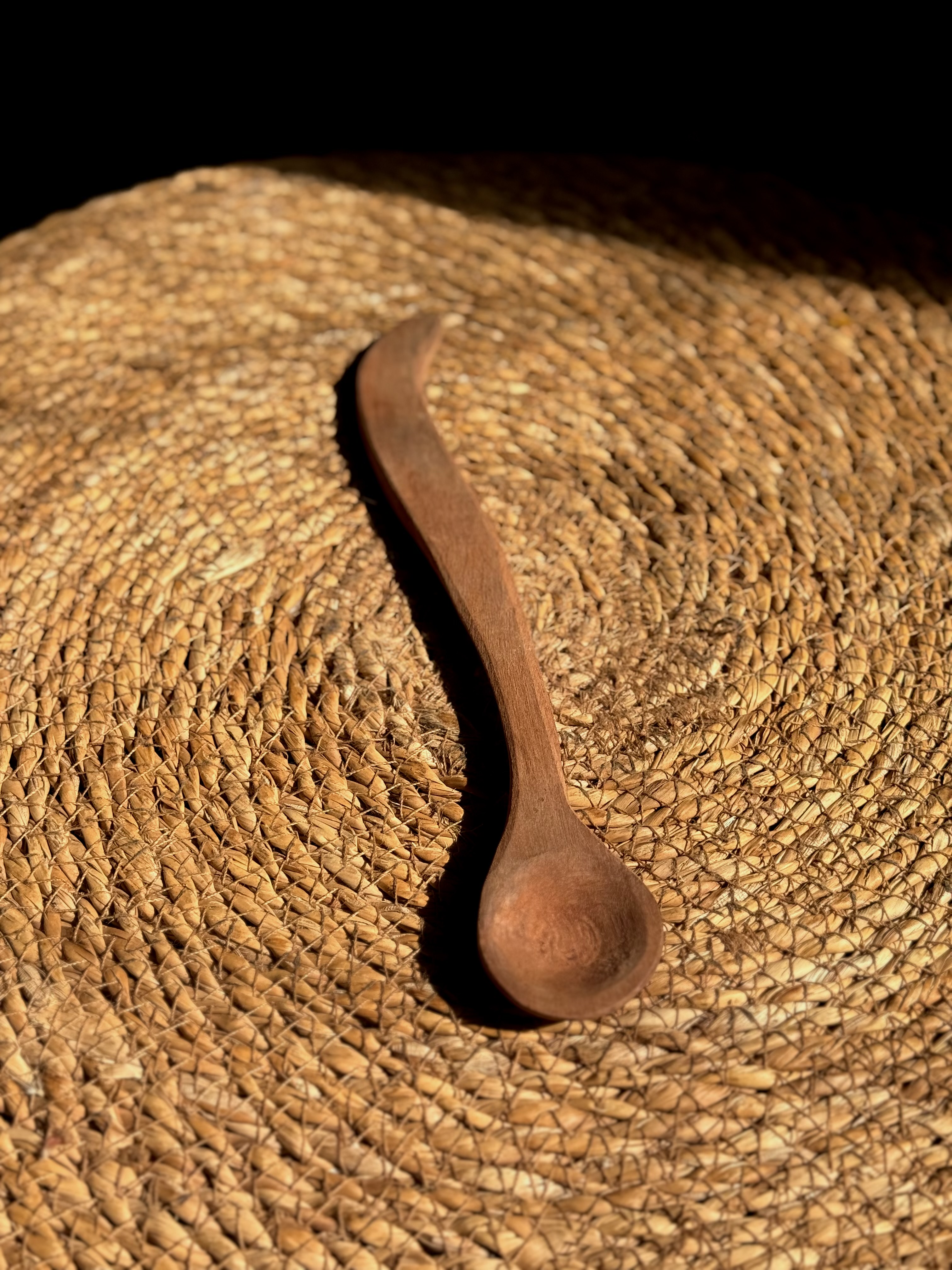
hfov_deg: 30.3
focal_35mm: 48
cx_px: 476
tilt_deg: -47.5
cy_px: 635
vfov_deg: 39.7
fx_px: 1760
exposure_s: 1/2146
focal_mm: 6.76
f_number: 1.78
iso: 80
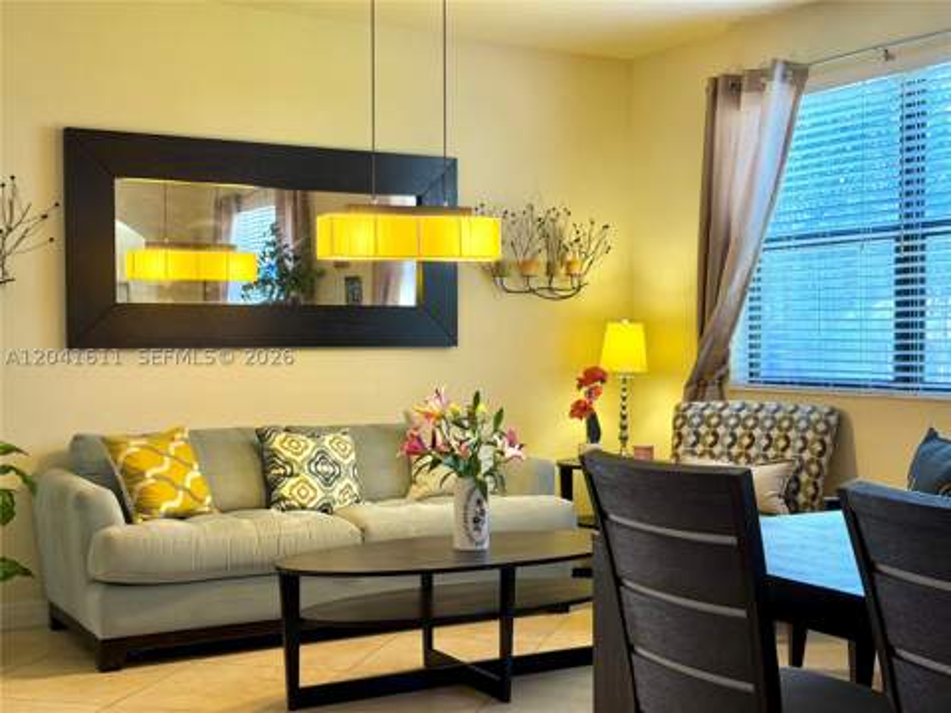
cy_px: 356
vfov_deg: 30.3
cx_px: 476
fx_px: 1319
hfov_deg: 39.7
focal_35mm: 48
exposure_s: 1/120
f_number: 1.78
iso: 250
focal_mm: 6.76
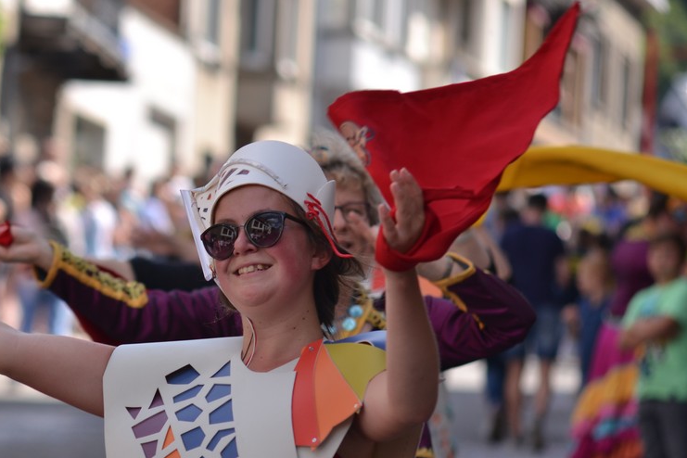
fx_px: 5934
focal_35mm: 311
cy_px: 241
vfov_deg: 4.4
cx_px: 220
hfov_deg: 6.6
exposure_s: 1/400
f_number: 4
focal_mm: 150
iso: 100
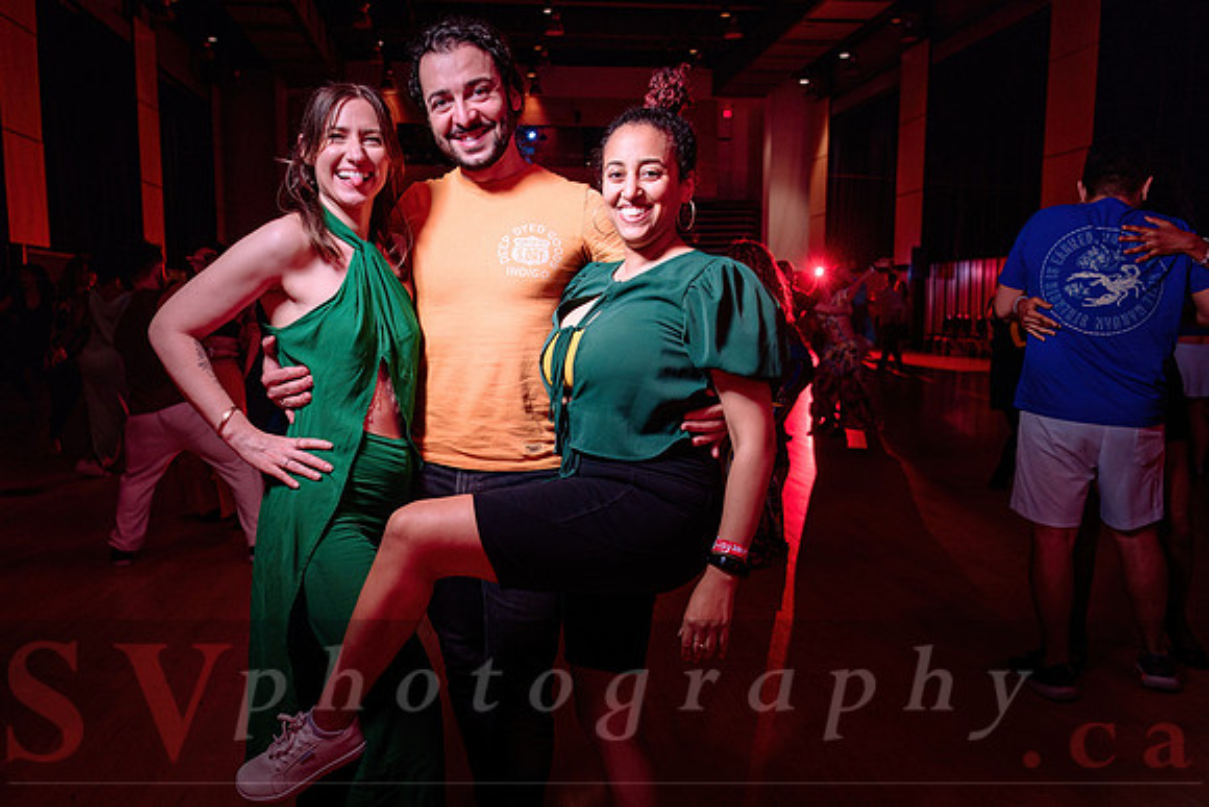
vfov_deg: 49.0
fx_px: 885
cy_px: 386
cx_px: 558
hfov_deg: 68.6
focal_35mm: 26
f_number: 2.8
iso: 800
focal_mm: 24
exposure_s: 1/100
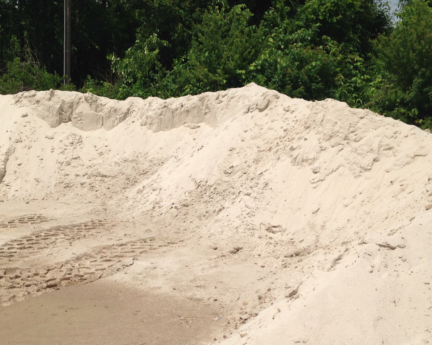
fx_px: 678
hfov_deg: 35.4
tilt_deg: -11.3
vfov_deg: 28.5
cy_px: 222
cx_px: 207
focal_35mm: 53
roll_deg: +2.9
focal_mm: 4.12
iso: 50
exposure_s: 1/4525
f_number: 2.4
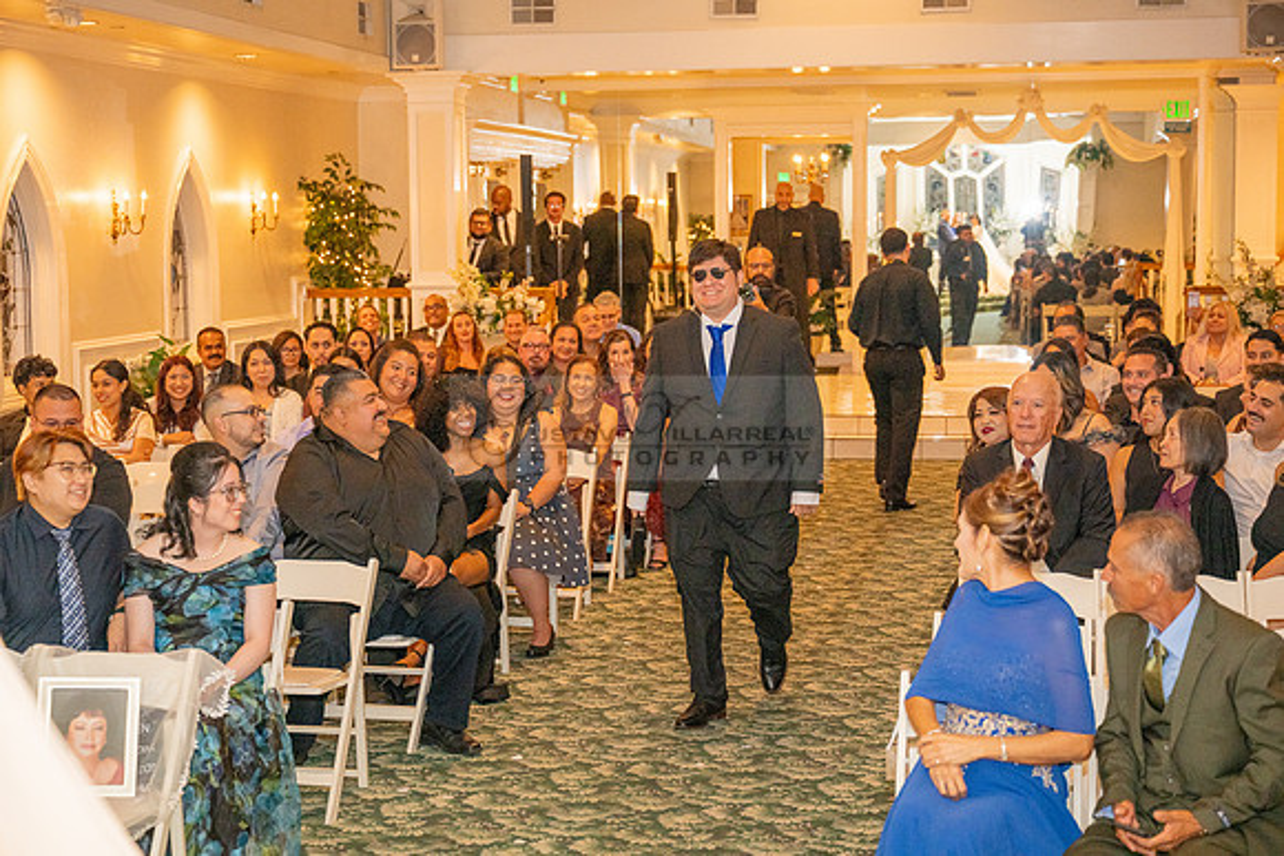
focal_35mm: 59
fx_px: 2105
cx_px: 642
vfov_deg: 23.0
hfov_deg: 33.9
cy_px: 428
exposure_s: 1/200
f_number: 3.5
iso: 1600
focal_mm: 59
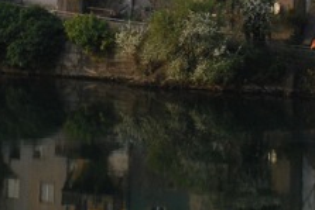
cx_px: 119
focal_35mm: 165
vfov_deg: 8.2
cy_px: -60
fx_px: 1445
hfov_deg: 12.4
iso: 400
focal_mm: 24
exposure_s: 1/160
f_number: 8
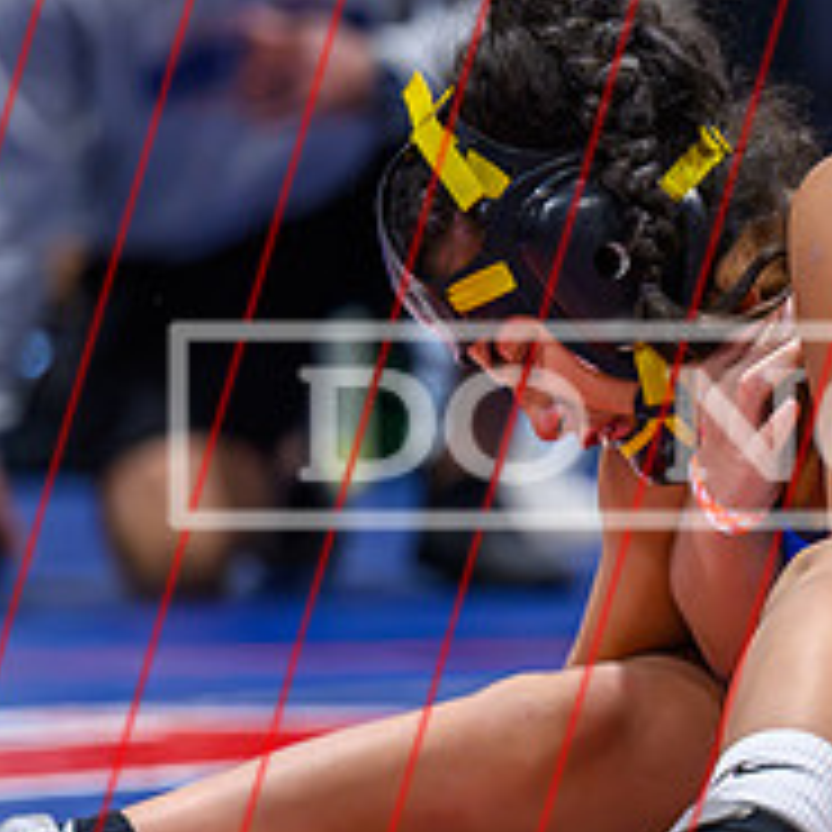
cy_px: 641
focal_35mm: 448
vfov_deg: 3.9
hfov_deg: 3.9
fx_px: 12182
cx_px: 1276
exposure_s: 1/1000
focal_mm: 120
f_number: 2.8
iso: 4000
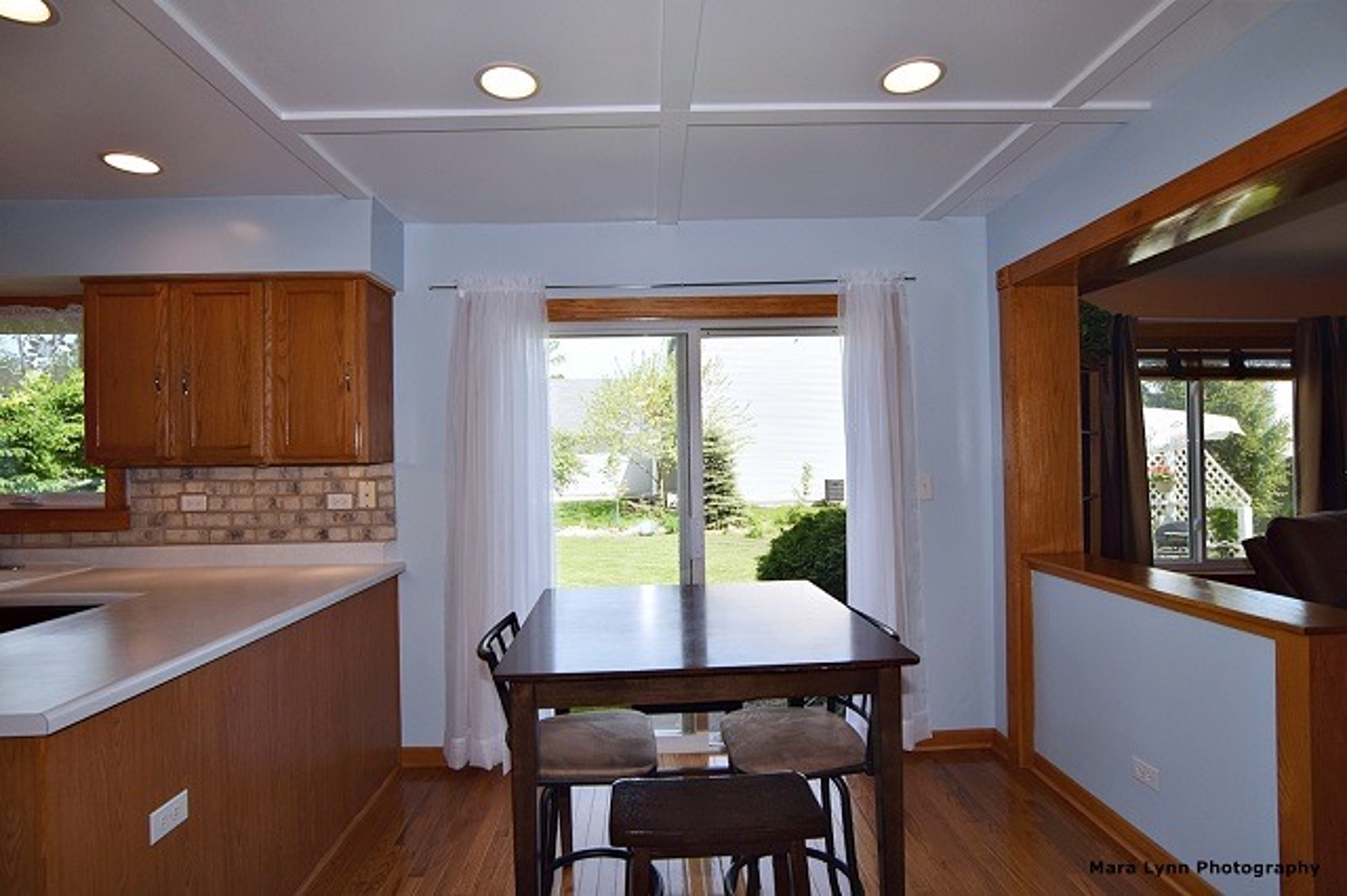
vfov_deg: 72.0
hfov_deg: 95.0
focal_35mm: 16
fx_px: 617
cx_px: 674
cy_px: 448
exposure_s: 1/160
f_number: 6.3
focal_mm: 11
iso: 100
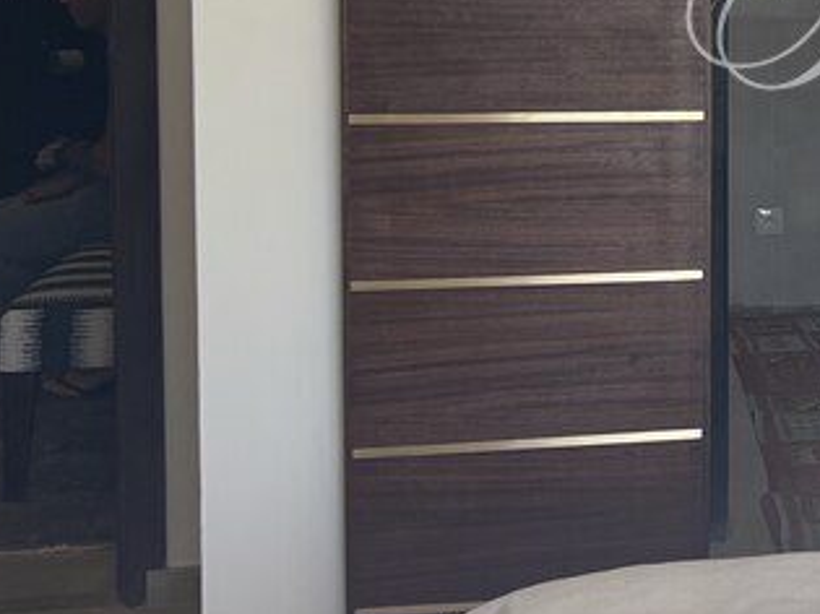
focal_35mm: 99
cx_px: 1229
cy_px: 29
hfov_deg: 17.8
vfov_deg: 14.7
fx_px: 2344
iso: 50
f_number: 1.5
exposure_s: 1/469
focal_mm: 5.7
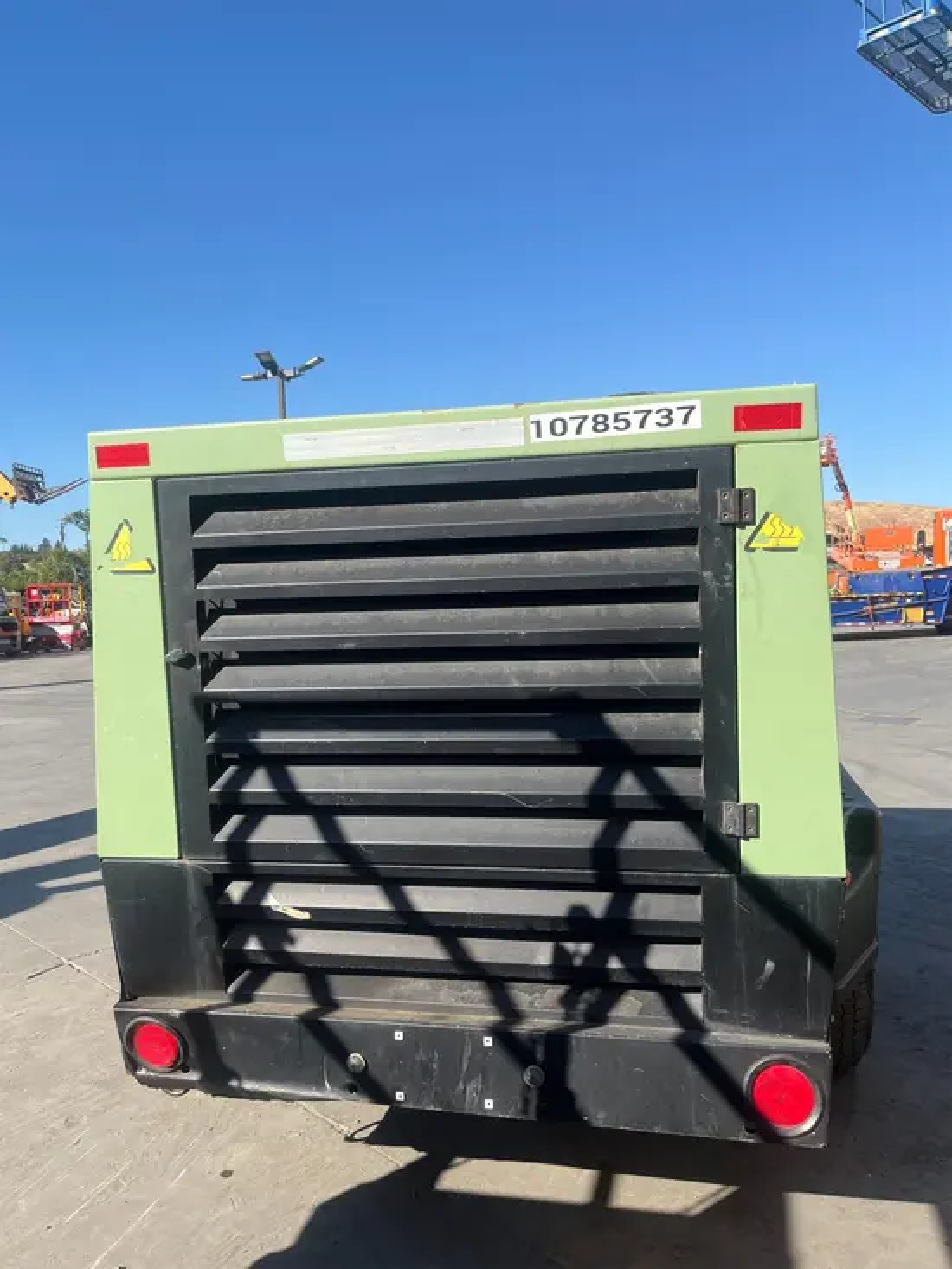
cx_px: 476
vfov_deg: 67.3
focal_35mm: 26
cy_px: 634
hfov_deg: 53.1
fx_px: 953
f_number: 1.6
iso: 50
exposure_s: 1/2463
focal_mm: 5.1
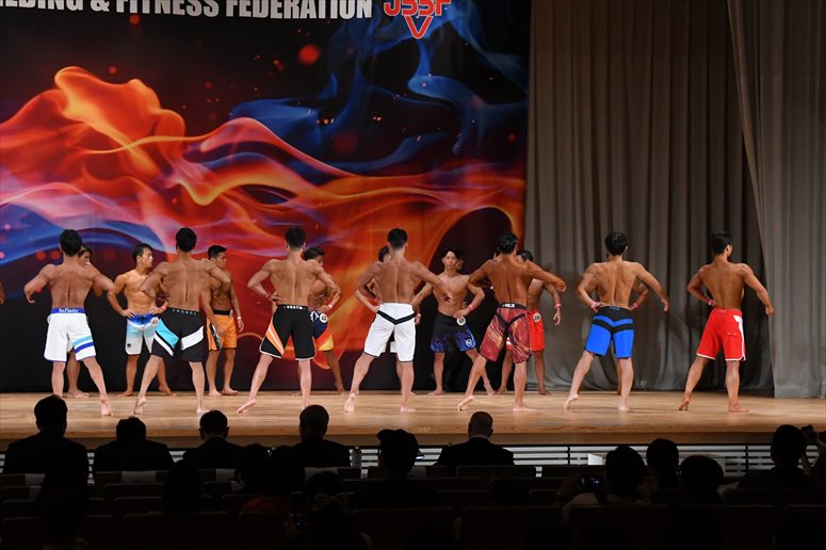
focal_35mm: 93
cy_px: 275
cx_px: 413
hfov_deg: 21.9
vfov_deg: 14.7
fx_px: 2133
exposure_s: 1/400
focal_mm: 62
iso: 3200
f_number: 5.6
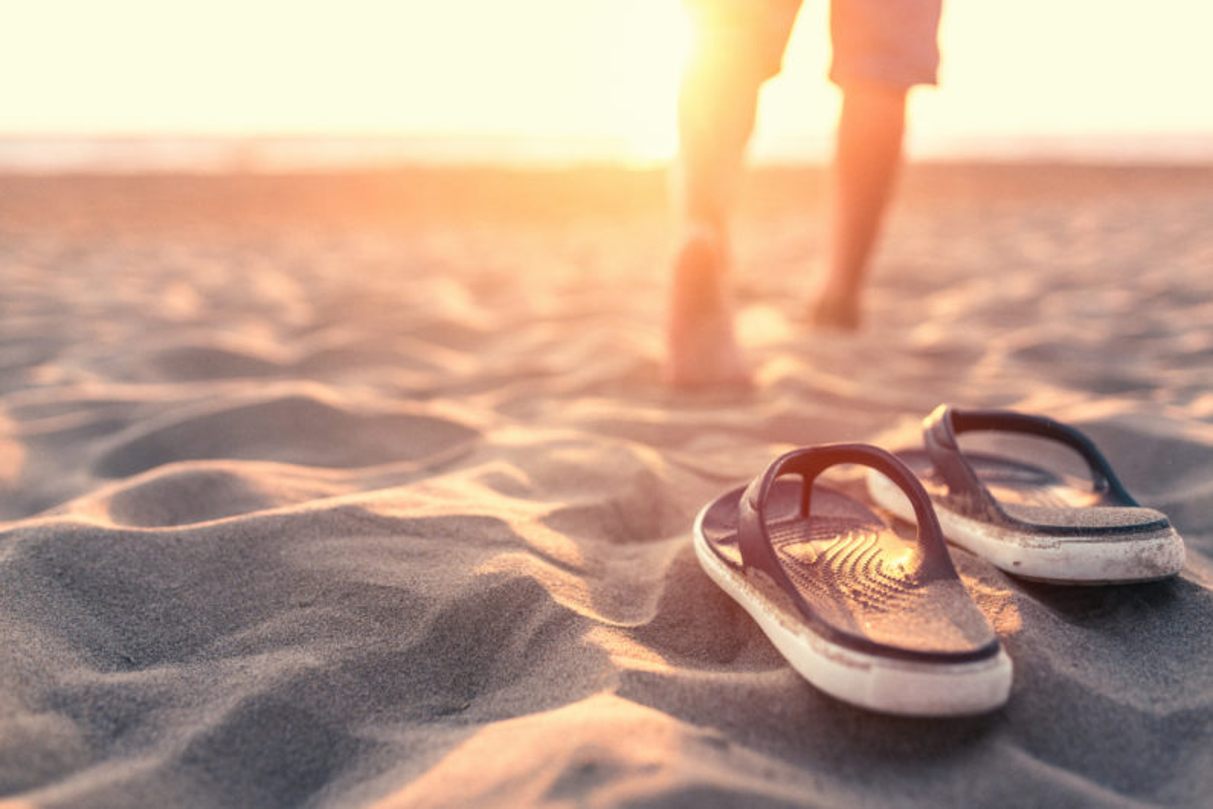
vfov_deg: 37.9
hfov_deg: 54.4
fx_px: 1179
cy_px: 404
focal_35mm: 35
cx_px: 606
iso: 100
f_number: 2.2
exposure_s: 1/320
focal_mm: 35
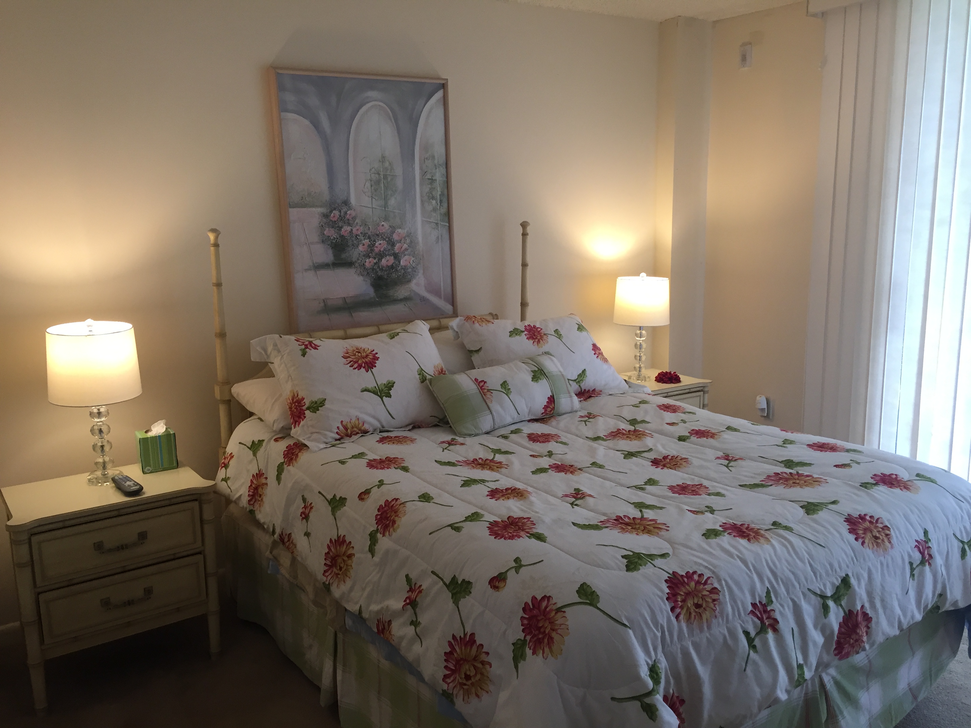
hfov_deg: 61.7
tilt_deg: -10.0
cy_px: 364
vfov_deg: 48.2
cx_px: 486
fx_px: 813
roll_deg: +0.4
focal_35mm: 29
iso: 80
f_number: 2.2
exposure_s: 1/30
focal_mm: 4.15
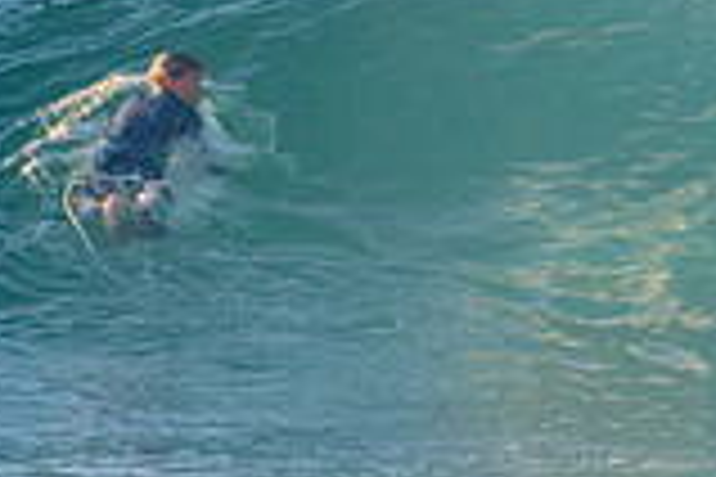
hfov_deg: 1.1
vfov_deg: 0.8
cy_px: 160
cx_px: 1198
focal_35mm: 1823
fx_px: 36255
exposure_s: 1/1250
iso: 500
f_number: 5.6
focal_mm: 500
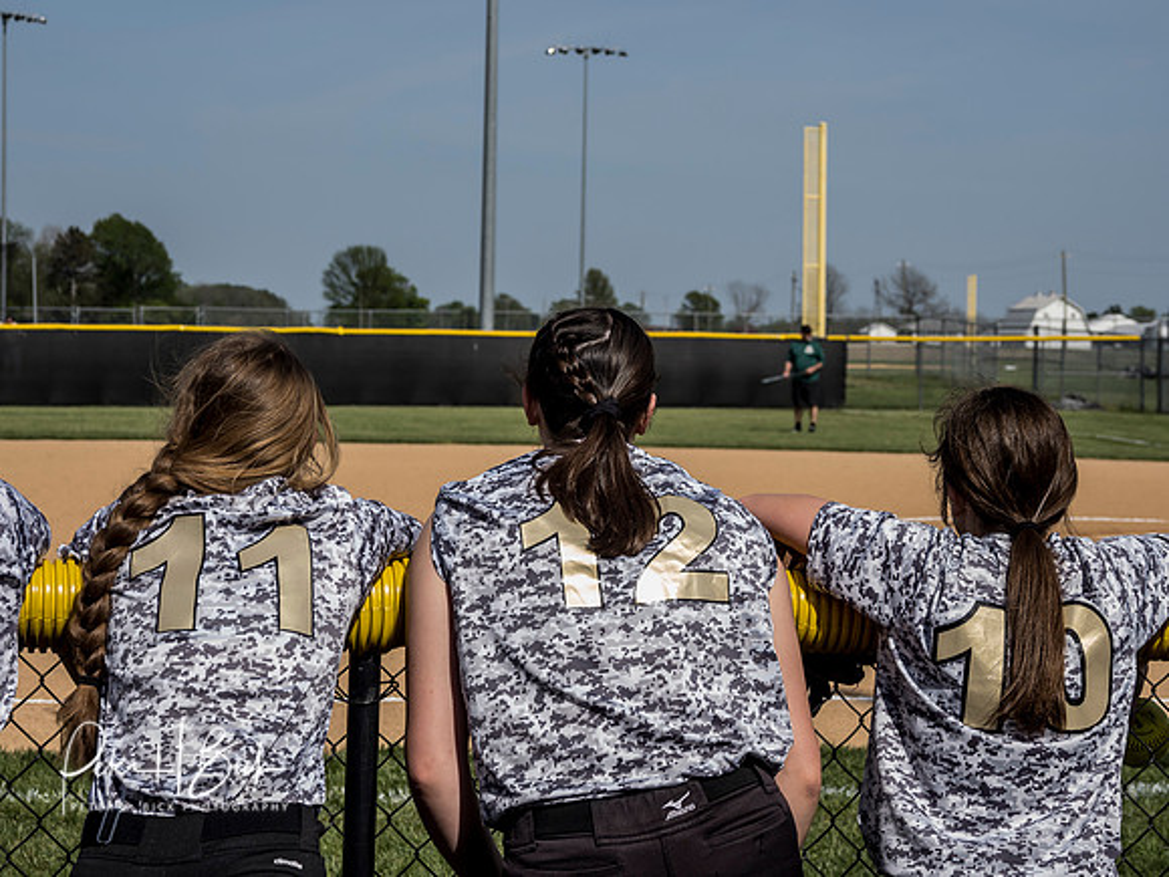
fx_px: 2972
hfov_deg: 22.3
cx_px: 584
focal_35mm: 88
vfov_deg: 16.8
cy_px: 438
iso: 160
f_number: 5.6
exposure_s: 1/1250
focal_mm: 44
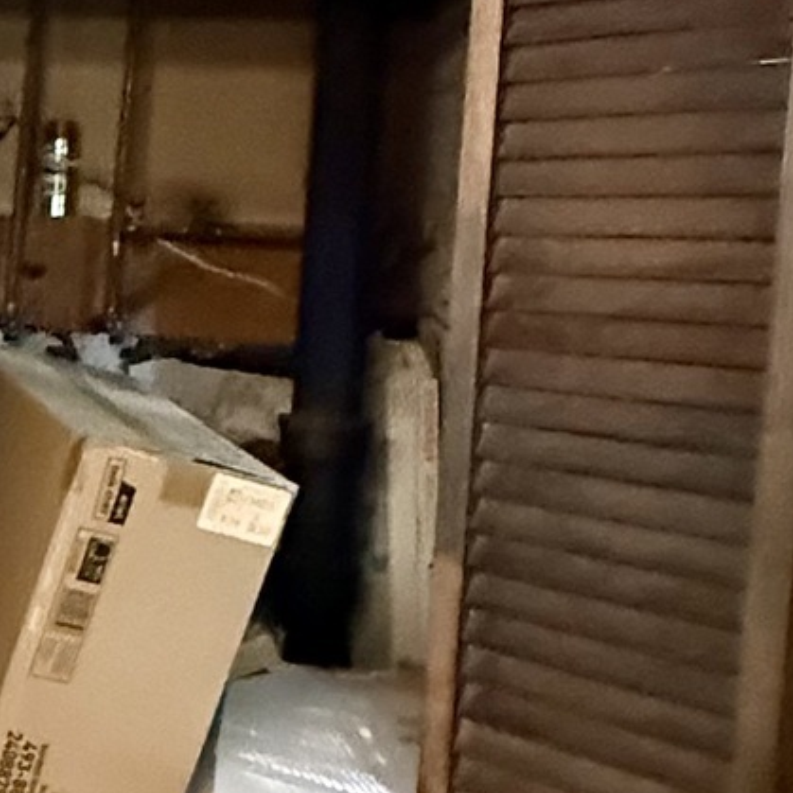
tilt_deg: -3.6
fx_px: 1762
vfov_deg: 25.3
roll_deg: -2.8
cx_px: -651
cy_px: 337
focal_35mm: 68
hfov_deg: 19.1
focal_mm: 2.22
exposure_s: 1/40
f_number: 2.2
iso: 1250
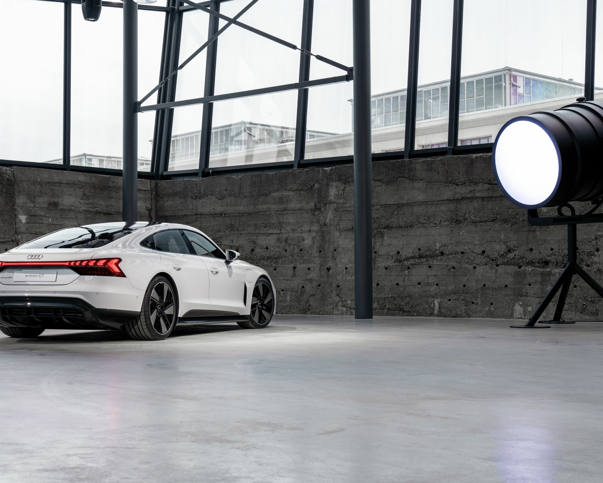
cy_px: 244
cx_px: 281
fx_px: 946
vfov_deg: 28.6
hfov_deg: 35.3
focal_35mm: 53
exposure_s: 1/10
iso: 160
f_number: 8
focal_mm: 45
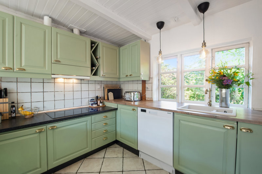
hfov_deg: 100.4
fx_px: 109
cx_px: 131
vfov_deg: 77.3
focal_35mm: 15
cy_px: 87
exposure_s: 1/8
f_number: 10
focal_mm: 15
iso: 200
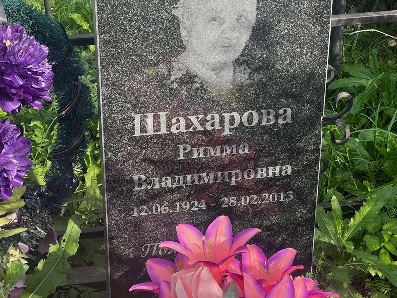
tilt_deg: -32.3
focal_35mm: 77
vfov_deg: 19.1
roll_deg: -0.6
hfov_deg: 25.3
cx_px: 198
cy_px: 149
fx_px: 883
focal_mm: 9
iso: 32
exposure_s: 1/190
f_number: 2.8
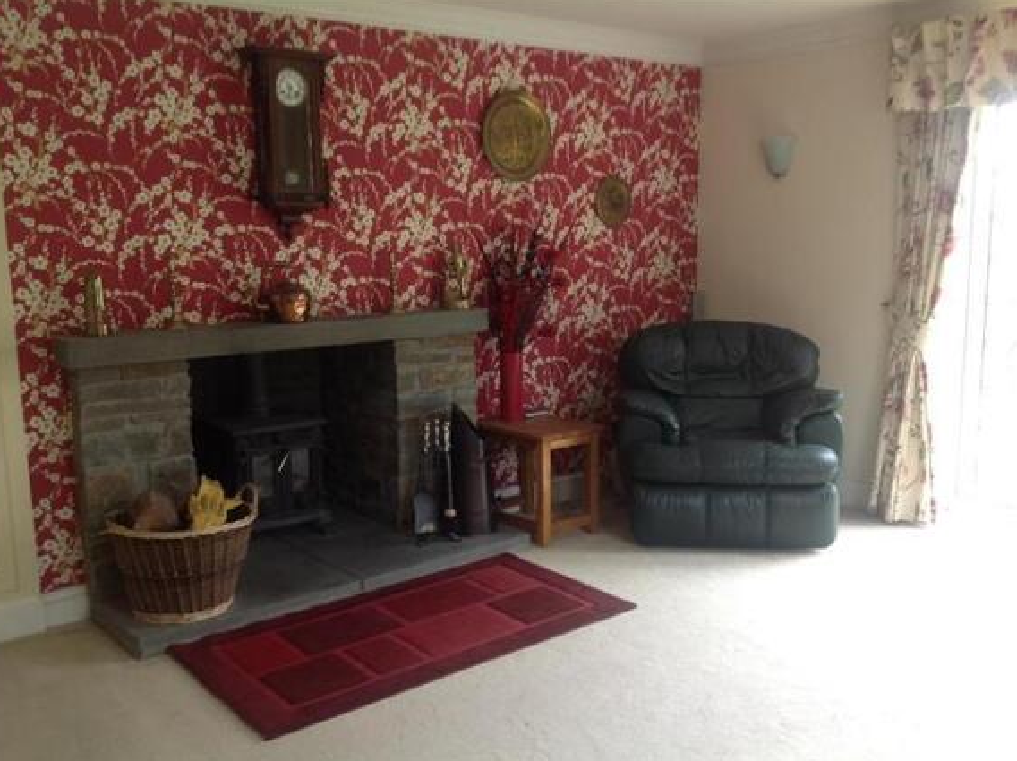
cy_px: 384
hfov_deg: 51.4
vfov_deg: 39.6
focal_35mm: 36
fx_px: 1057
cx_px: 498
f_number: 2.4
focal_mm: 4.28
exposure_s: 1/15
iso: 64
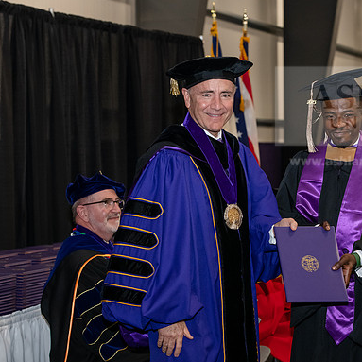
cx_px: 247
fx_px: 1219
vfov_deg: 16.9
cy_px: 181
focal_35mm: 103
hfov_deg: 16.8
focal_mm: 80
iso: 2500
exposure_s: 1/200
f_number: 5.6
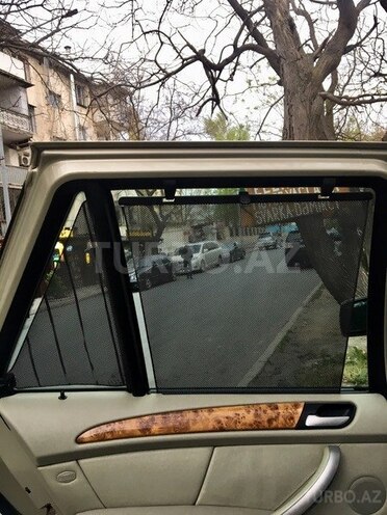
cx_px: 194
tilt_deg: -2.0
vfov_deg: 61.7
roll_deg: +6.3
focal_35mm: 29
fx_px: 432
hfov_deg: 48.2
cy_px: 258
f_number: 2.2
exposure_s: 1/33
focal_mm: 4.15
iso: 32
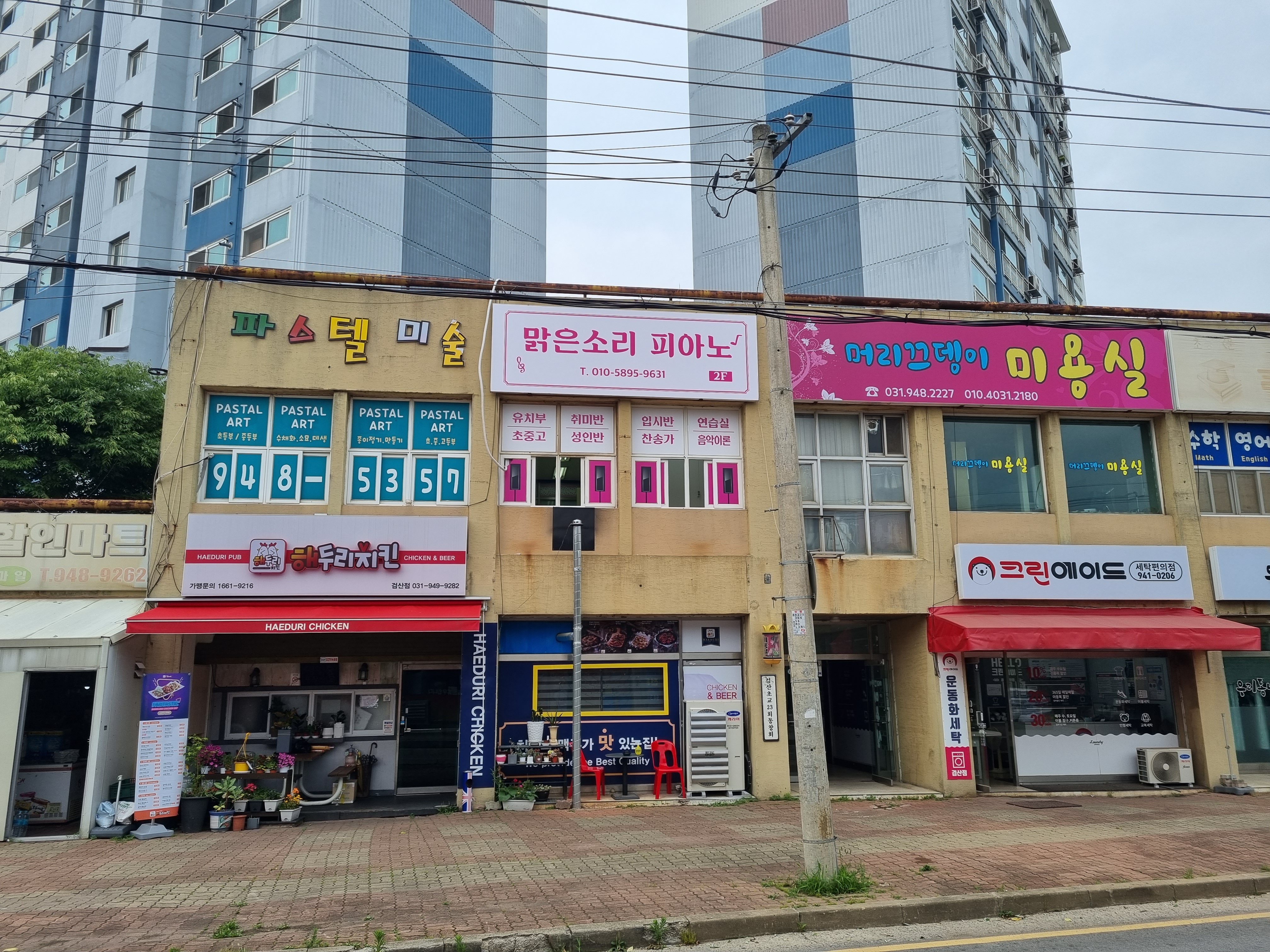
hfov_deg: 67.3
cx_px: 635
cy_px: 476
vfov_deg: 53.1
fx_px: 954
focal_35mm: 26
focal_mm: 5.4
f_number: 1.8
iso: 50
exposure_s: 1/1448
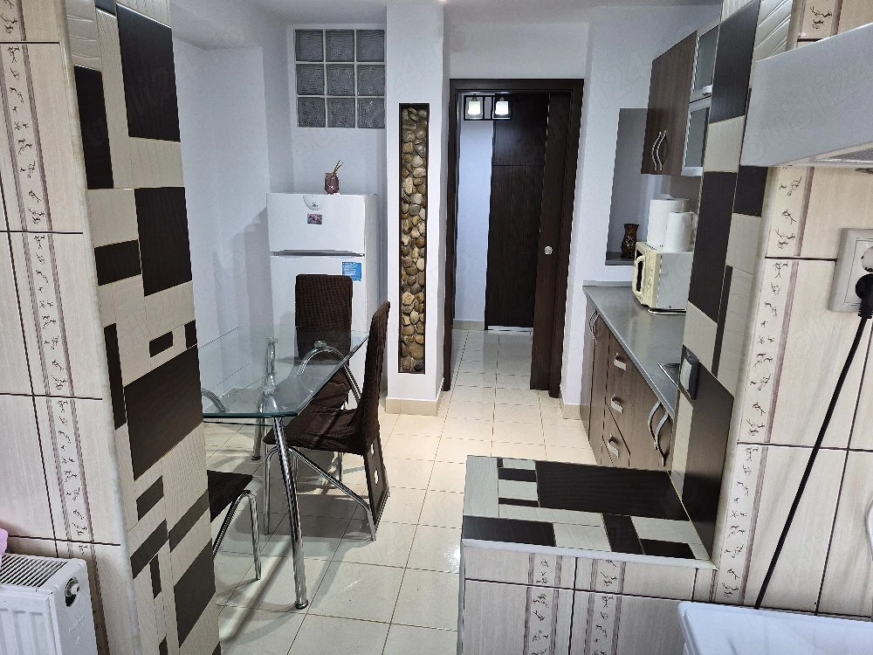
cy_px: 328
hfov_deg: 73.9
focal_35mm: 23
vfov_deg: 58.9
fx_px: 580
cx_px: 436
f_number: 1.8
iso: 400
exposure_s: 1/100
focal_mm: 5.4
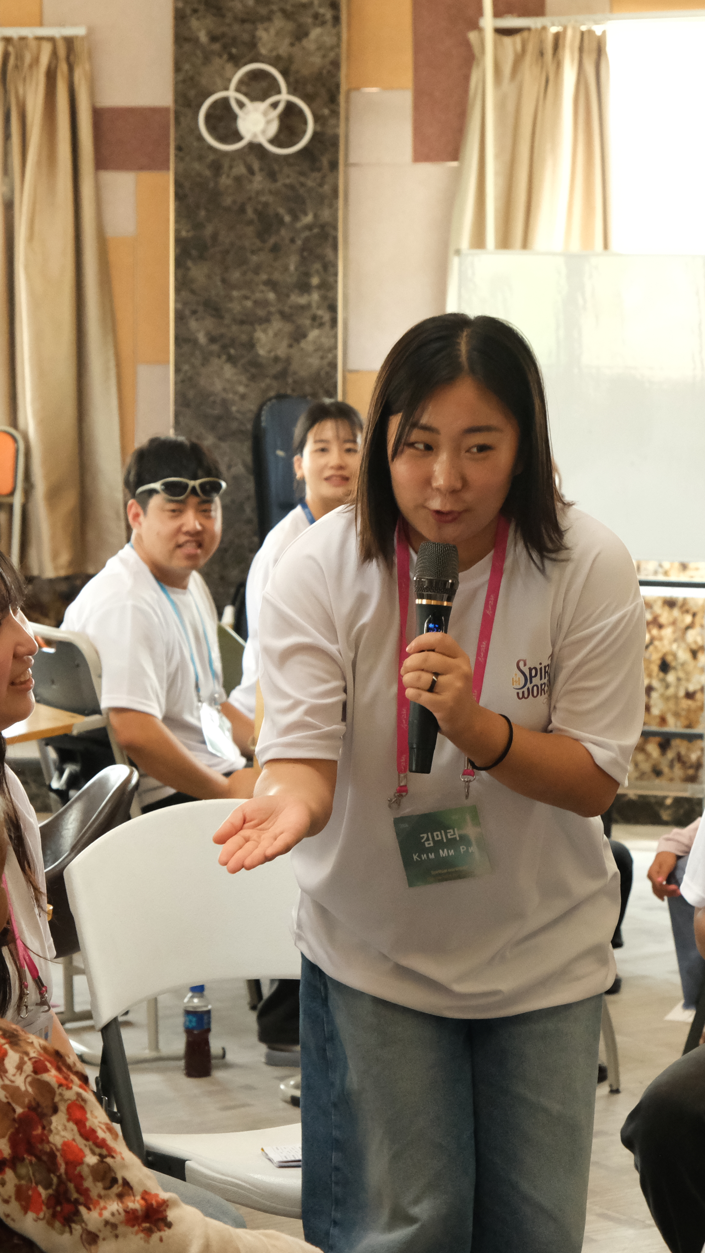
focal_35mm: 96
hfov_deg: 12.6
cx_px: 426
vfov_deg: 22.2
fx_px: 3190
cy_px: 627
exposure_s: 1/250
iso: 5000
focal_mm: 40.8
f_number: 4.5
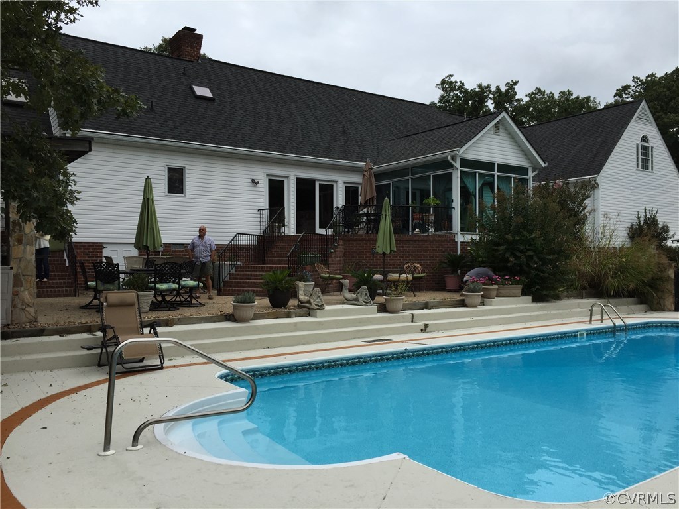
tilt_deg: -0.7
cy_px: 254
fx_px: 569
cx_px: 340
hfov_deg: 61.7
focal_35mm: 29
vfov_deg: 48.2
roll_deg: +0.0
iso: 32
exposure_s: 1/1522
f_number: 2.2
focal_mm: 4.15
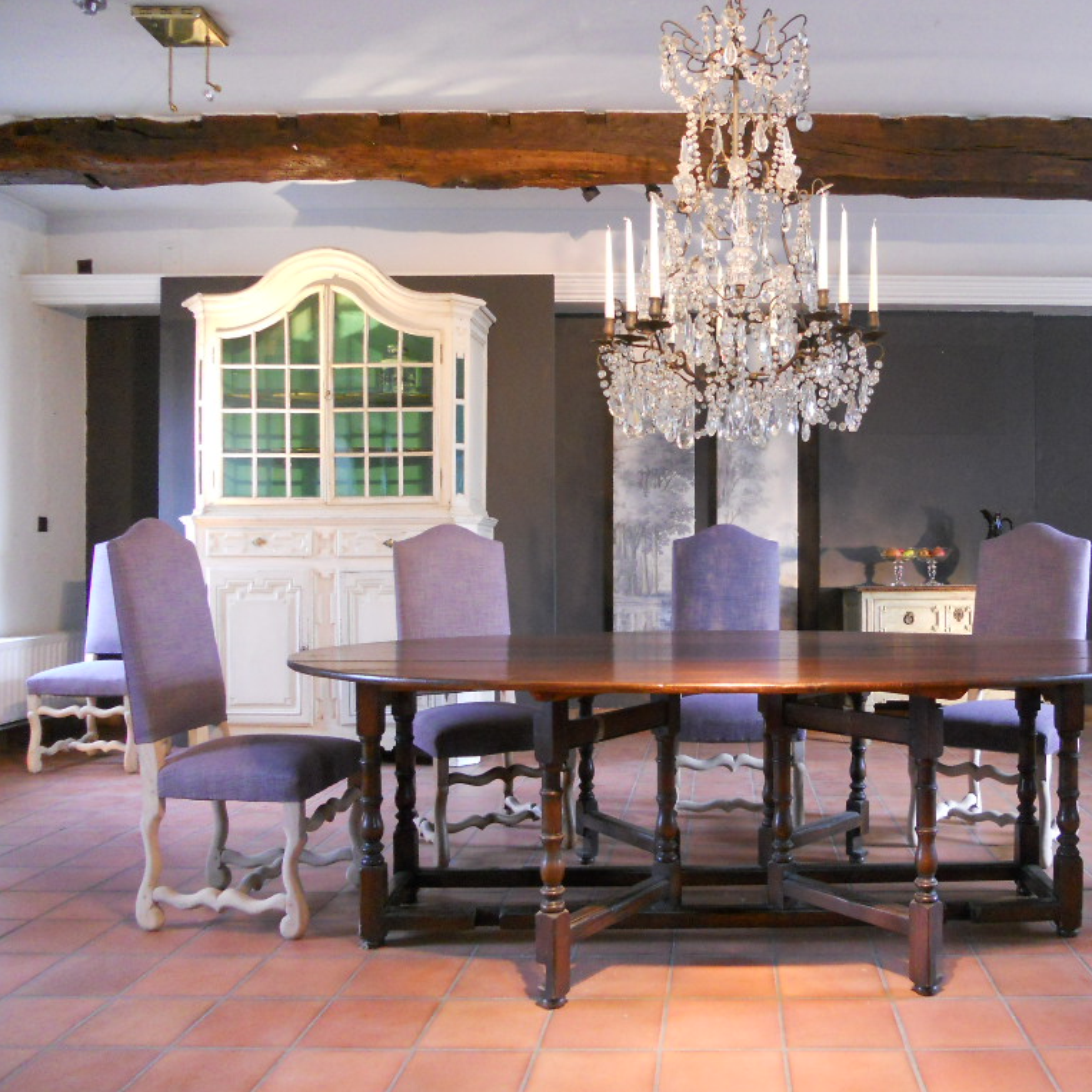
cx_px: 730
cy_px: 547
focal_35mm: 32
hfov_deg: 50.2
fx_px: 1142
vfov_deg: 51.1
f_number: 3.2
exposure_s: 1/5
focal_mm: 4.9
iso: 400
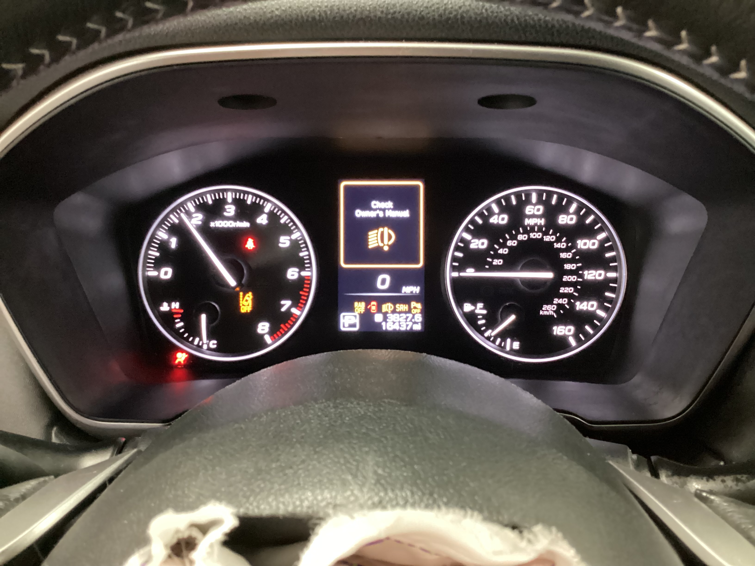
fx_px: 676
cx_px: 378
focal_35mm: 31
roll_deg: -0.3
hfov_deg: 58.4
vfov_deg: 45.4
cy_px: 283
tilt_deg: -25.2
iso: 800
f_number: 2.4
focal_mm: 3.3
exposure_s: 1/15
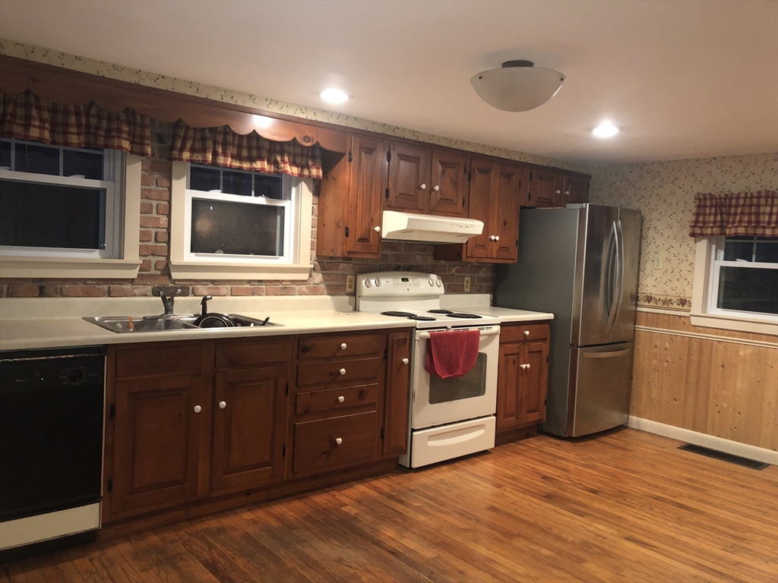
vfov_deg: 49.7
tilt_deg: -3.4
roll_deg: -2.4
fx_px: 629
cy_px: 292
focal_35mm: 28
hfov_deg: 63.4
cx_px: 389
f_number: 1.8
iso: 100
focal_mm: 3.99
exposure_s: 1/13
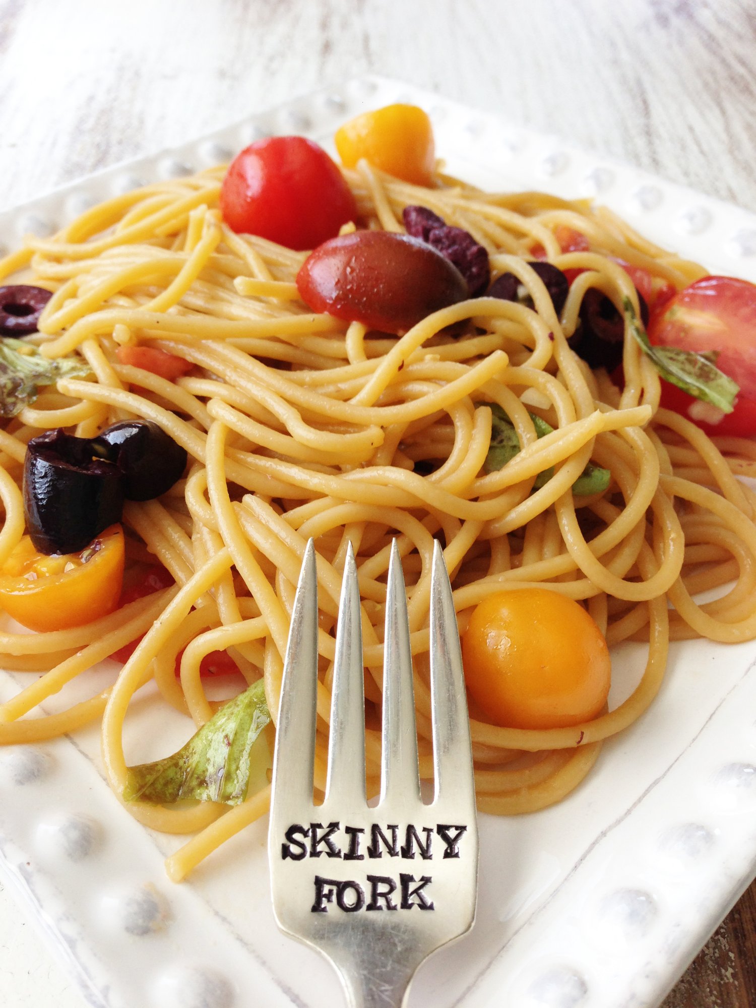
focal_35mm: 33
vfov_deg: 55.4
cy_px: 504
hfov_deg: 42.9
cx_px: 378
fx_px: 961
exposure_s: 1/60
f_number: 2.4
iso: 64
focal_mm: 4.13
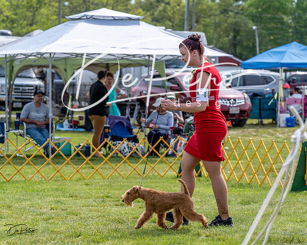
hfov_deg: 13.3
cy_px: 127
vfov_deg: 10.6
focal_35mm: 145
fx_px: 1320
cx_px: 154
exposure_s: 1/1250
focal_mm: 124
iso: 400
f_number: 5.6
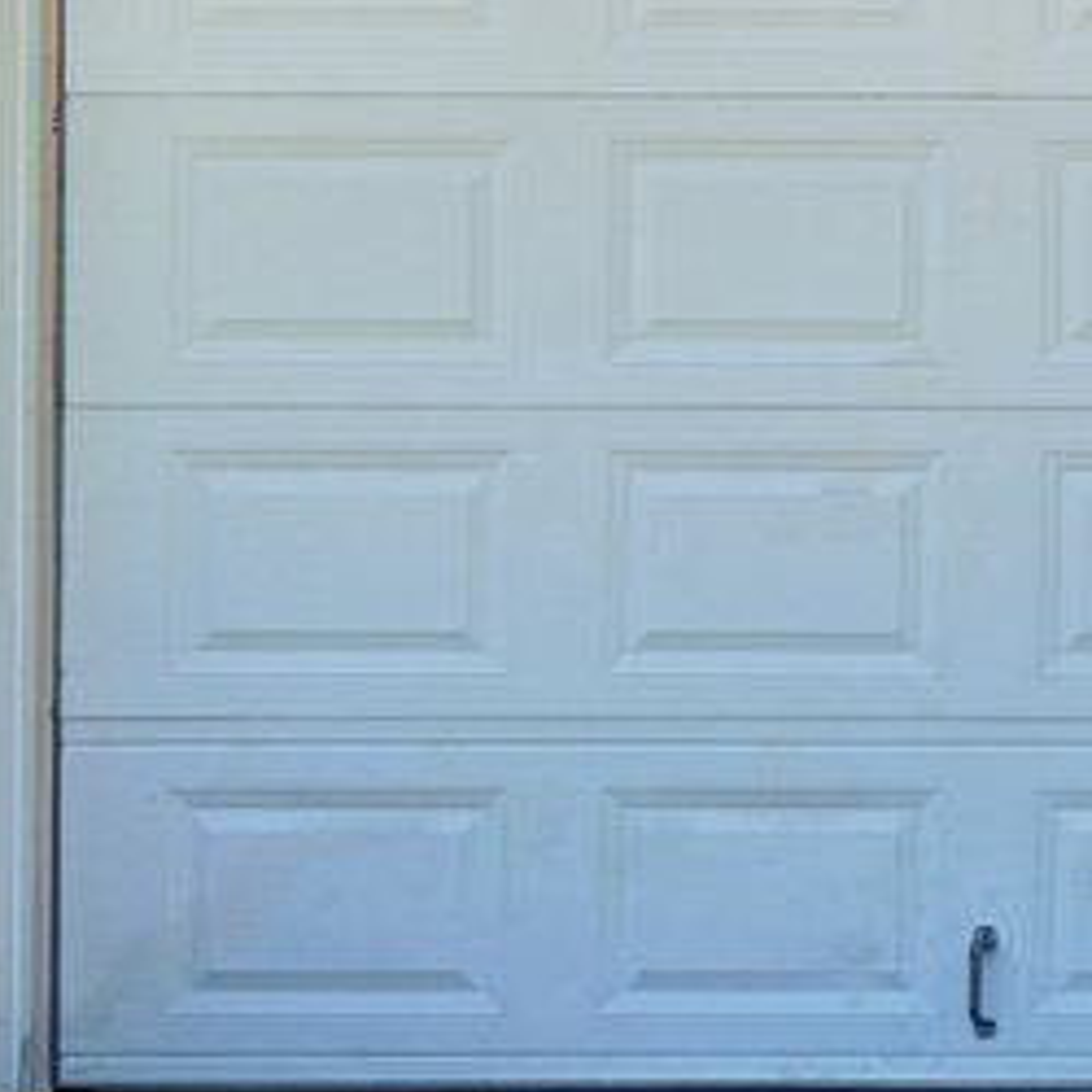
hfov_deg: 6.5
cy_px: -622
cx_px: 4211
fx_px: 7959
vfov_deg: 7.7
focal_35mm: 223
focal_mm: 32
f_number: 8
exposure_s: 1/50
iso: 100
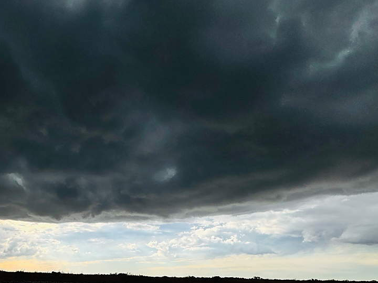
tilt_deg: +5.0
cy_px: 258
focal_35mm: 28
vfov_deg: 44.9
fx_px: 306
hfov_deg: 57.5
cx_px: 63
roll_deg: -1.6
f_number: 2.2
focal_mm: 2.22
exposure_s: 1/2985
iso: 50
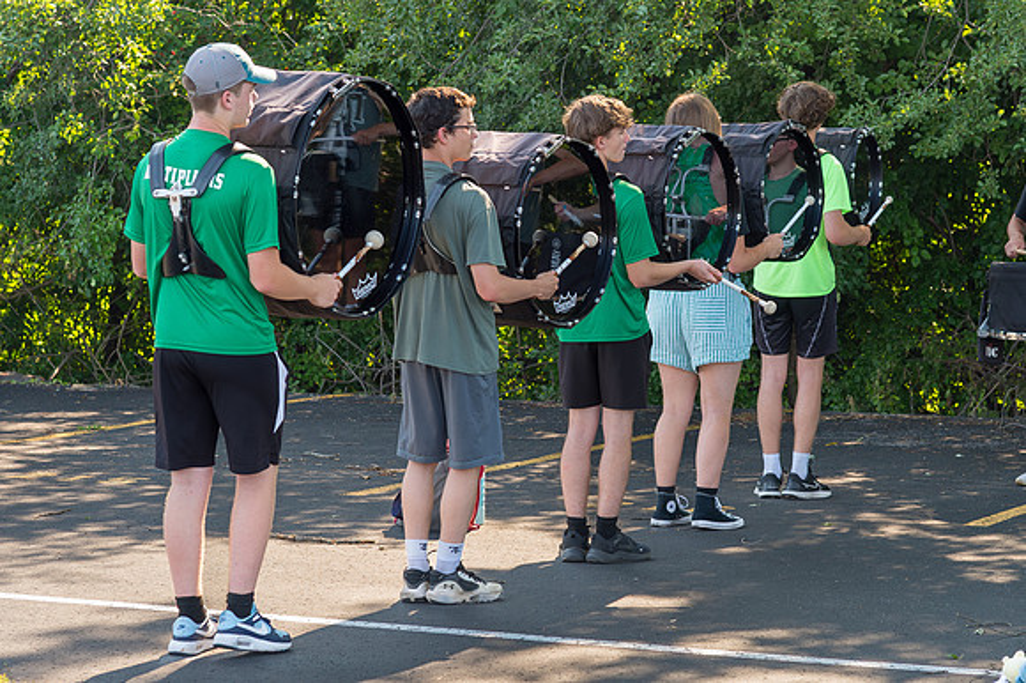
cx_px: 589
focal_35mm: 122
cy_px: 284
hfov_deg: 16.7
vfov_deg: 11.2
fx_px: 3485
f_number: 5.6
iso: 1250
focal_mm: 95
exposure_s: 1/200
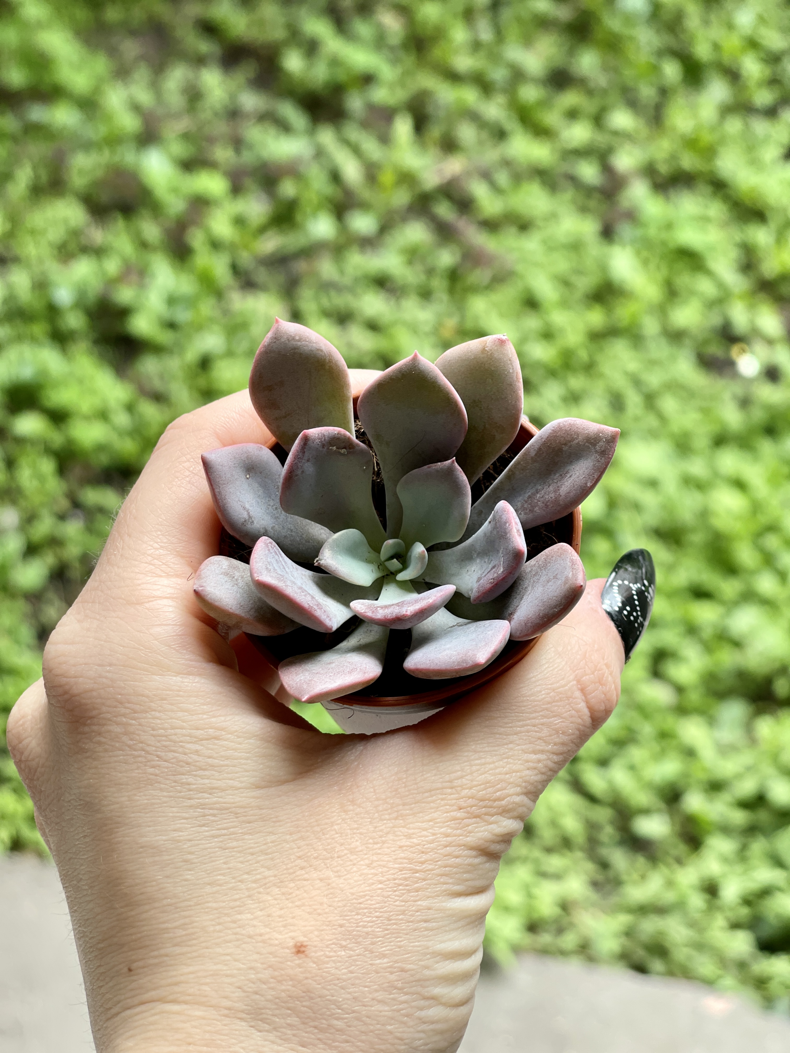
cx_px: 395
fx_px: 1947
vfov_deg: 30.3
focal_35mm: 64
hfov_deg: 22.9
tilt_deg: -43.6
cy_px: 526
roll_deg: +3.5
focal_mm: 7.5
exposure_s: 1/121
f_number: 2.2
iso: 32
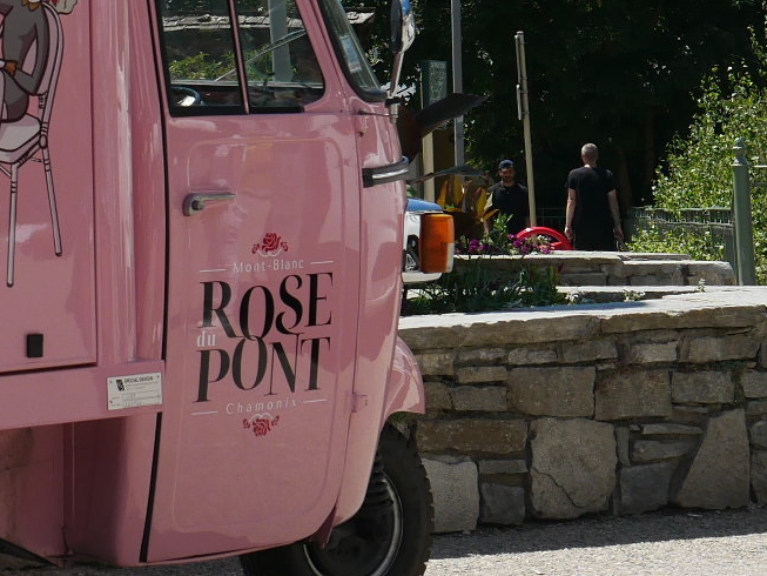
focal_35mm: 153
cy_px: -167
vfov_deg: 9.5
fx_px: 3391
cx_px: -383
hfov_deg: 12.3
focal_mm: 22
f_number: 7.1
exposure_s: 1/500
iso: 200
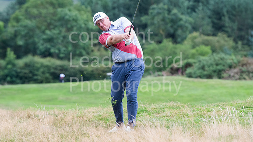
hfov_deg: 7.6
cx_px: 126
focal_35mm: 284
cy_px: 64
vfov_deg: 4.3
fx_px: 1905
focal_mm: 180
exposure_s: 1/1600
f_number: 4.5
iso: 1600
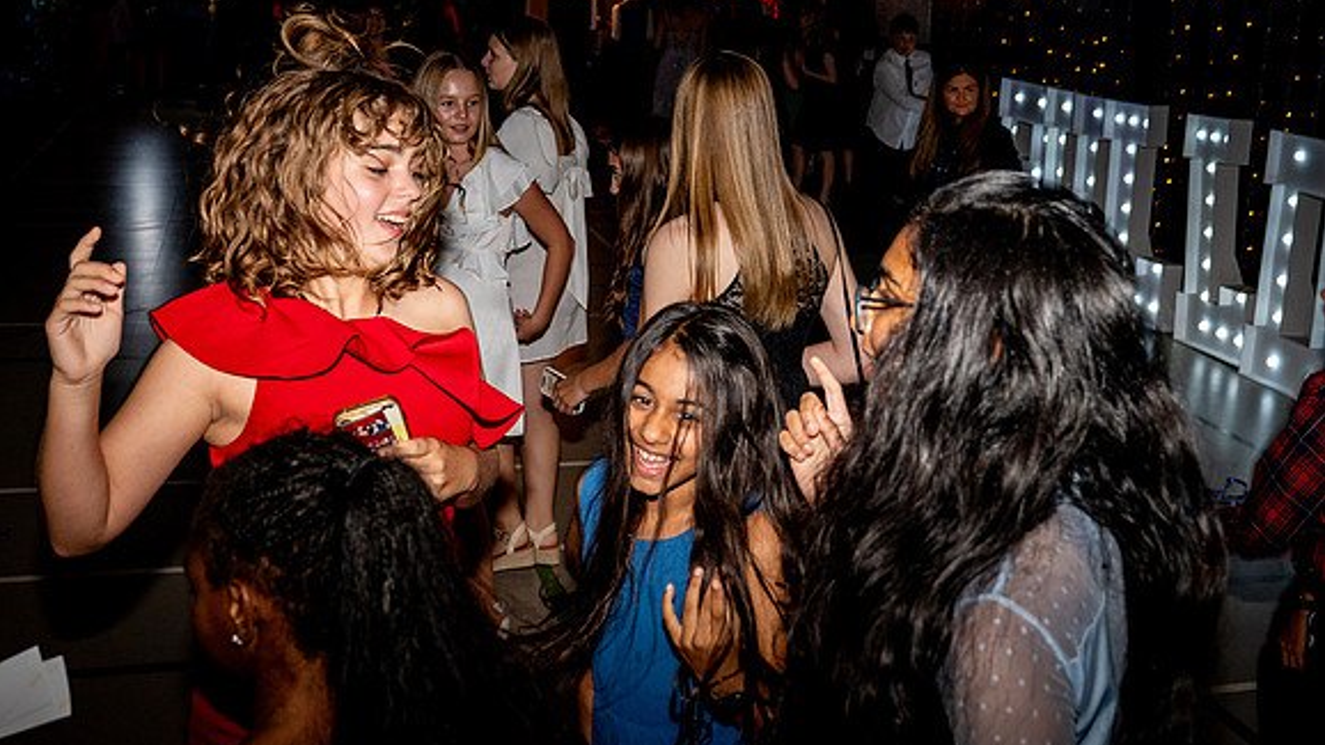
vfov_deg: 27.4
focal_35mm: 43
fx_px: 1511
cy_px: 198
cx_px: 695
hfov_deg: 47.3
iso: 1250
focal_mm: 26
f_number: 4
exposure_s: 1/100
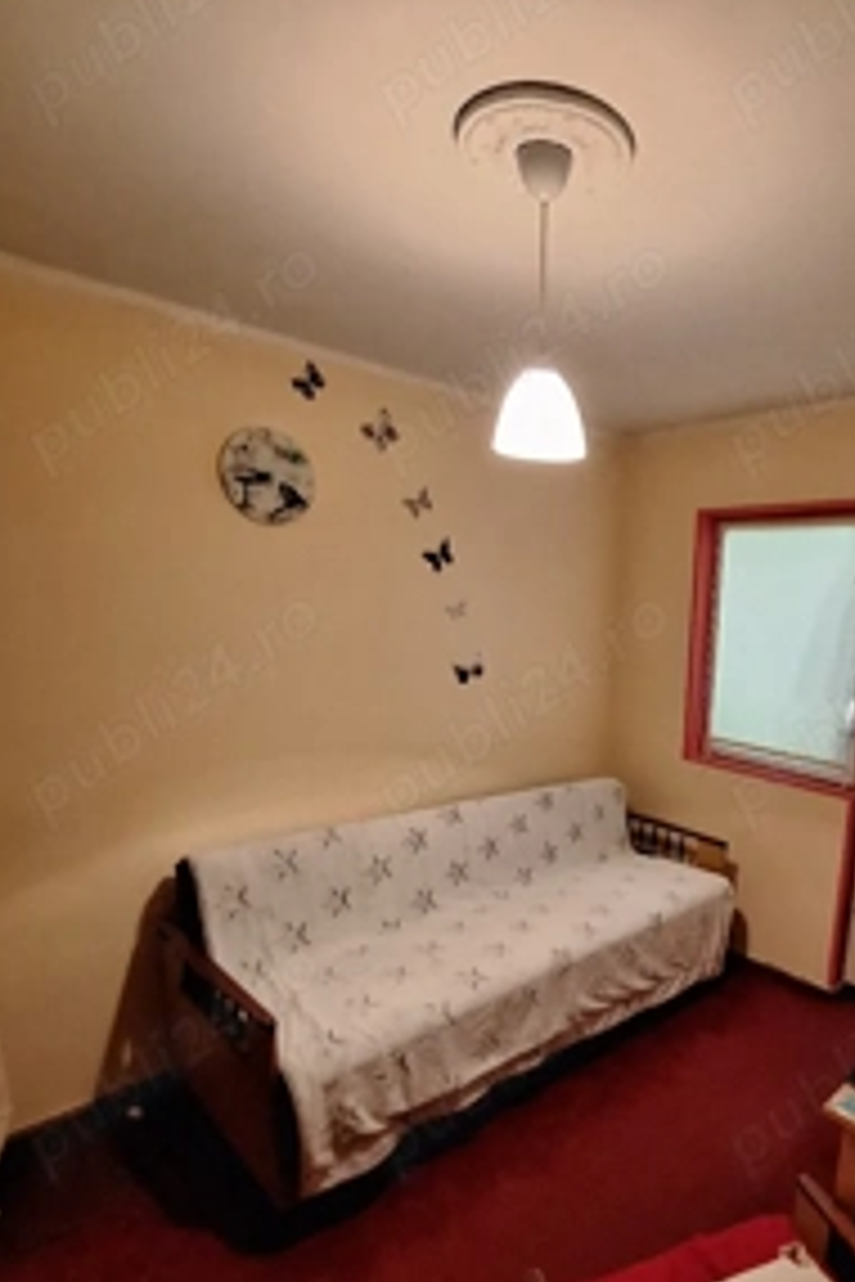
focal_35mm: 19
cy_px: 760
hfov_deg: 61.9
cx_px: 612
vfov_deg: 86.0
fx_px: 677
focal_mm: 1.74
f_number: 2.2
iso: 250
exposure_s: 1/25
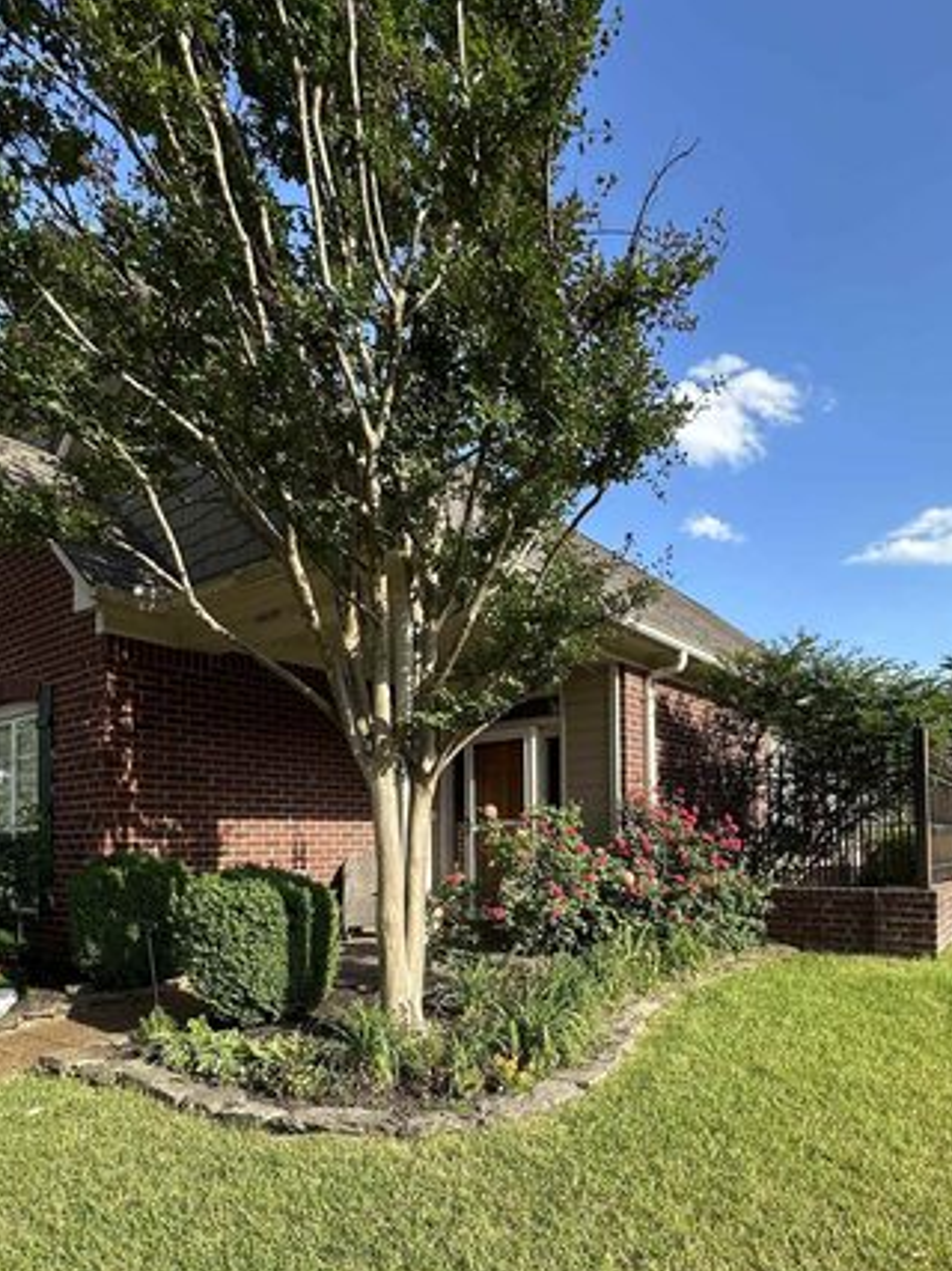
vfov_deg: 76.9
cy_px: 827
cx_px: 553
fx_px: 770
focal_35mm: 21
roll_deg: +0.6
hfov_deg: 63.0
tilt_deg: +1.1
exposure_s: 1/711
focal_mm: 2.22
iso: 40
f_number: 2.2
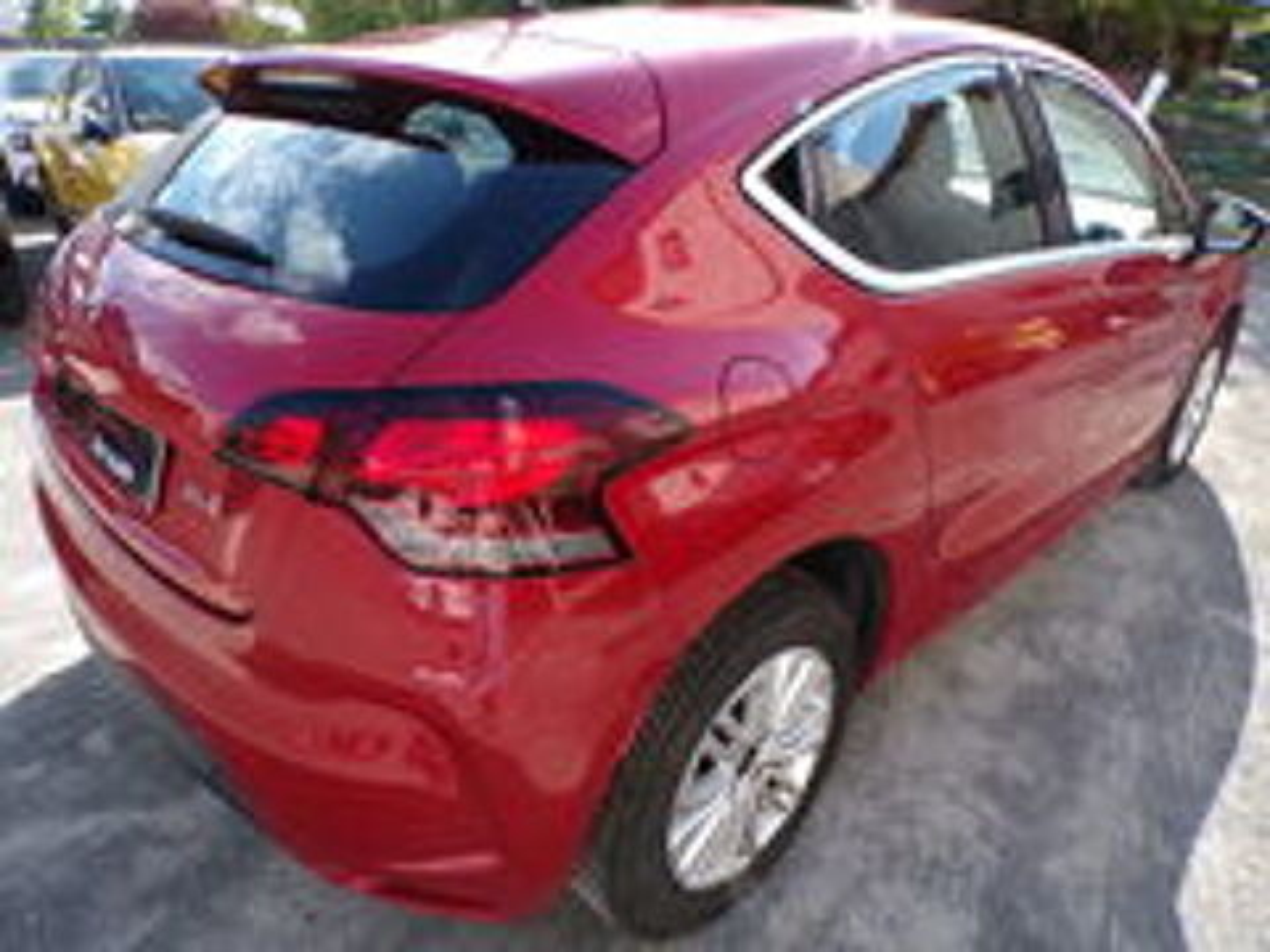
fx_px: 881
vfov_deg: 56.8
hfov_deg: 71.6
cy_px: 476
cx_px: 635
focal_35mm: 24
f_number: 4.4
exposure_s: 1/160
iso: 100
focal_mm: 4.3
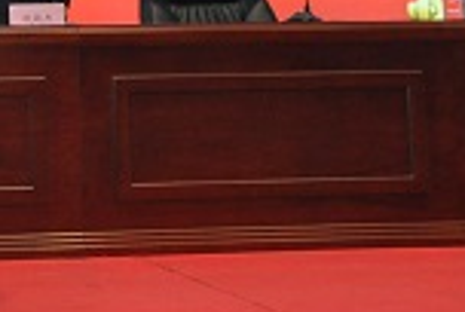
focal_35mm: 118
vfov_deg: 11.0
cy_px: -226
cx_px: -367
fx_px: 1527
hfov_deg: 15.1
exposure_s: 1/100
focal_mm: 20
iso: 1250
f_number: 6.3
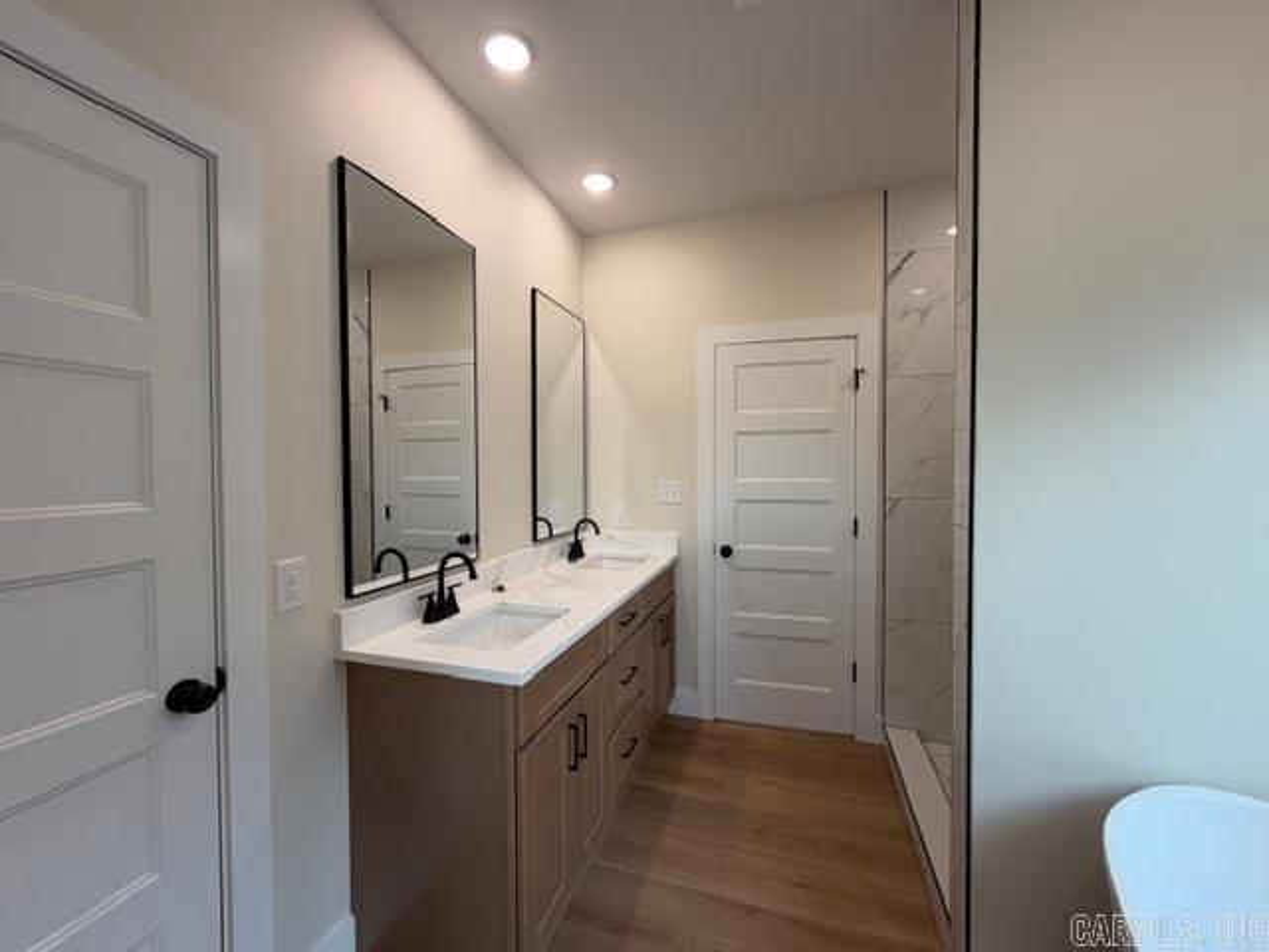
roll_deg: +0.3
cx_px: 634
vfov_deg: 85.7
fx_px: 513
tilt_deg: +2.4
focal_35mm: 14
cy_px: 476
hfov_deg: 102.1
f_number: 2.2
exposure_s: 1/120
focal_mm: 2.22
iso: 125
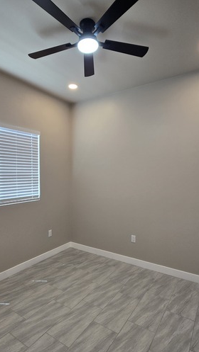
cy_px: 176
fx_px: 178
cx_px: 91
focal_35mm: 19
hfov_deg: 58.3
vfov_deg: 89.5
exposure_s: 1/60
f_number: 2.2
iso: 80
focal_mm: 2.2
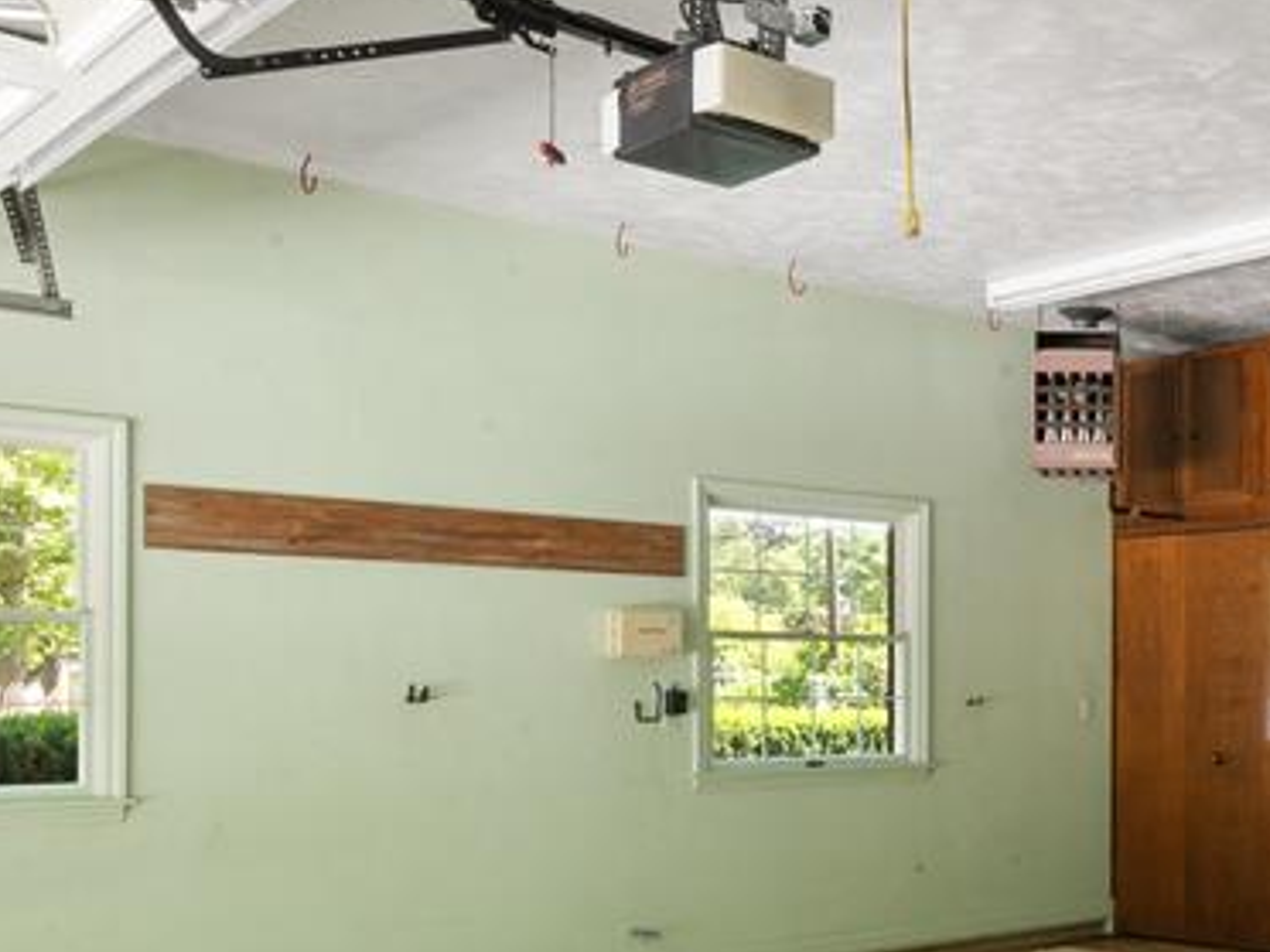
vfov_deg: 31.4
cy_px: 759
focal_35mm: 45
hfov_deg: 36.5
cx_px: 1349
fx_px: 1651
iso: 320
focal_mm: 17
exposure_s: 1/3
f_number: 9
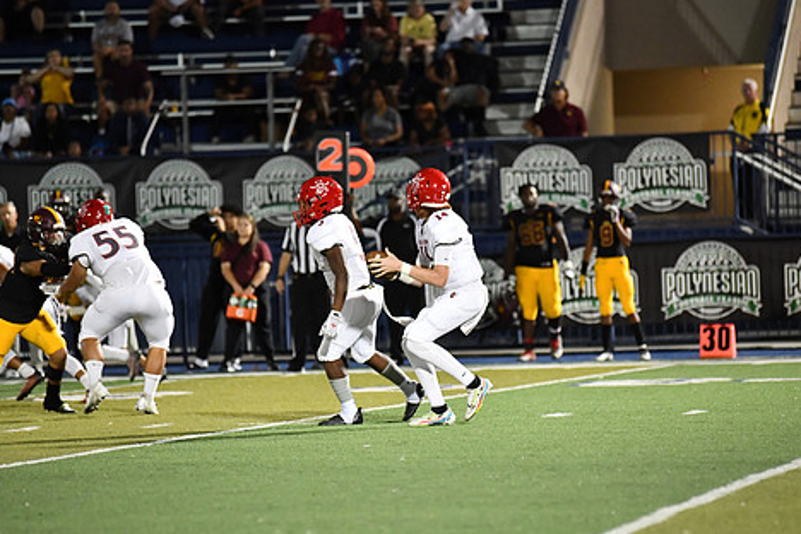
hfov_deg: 8.3
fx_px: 5518
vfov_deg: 5.5
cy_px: 321
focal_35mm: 248
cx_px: 431
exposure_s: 1/1250
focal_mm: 200
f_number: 2.8
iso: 5600
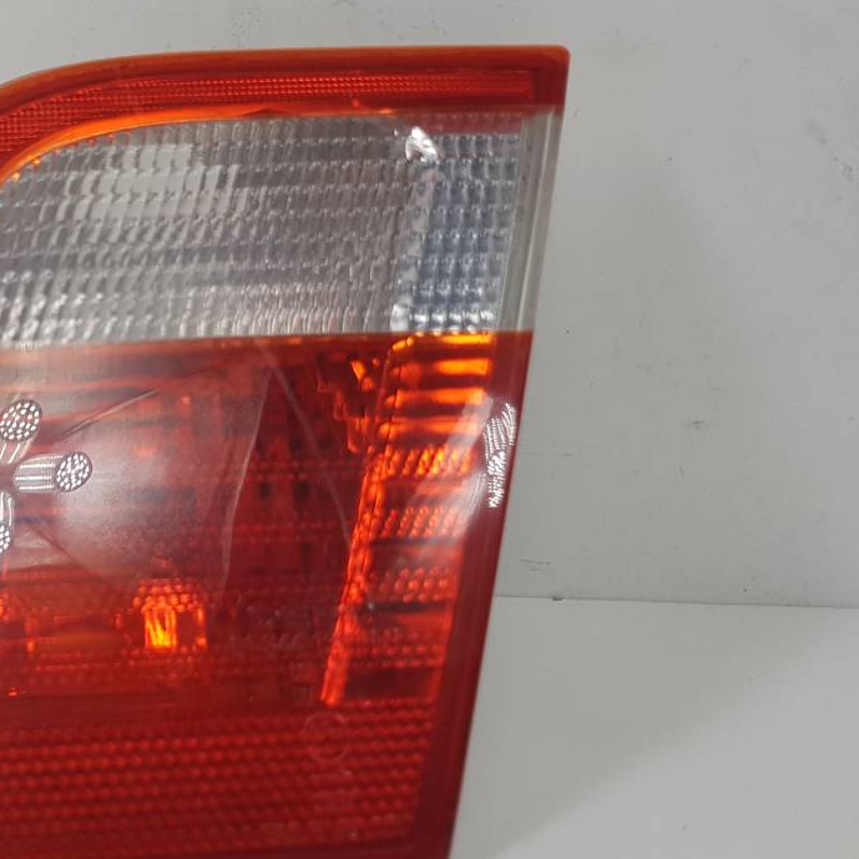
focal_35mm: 48
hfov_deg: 33.5
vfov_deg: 35.4
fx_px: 1348
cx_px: 82
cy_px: 441
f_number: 1.7
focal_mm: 4.2
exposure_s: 1/407
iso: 40
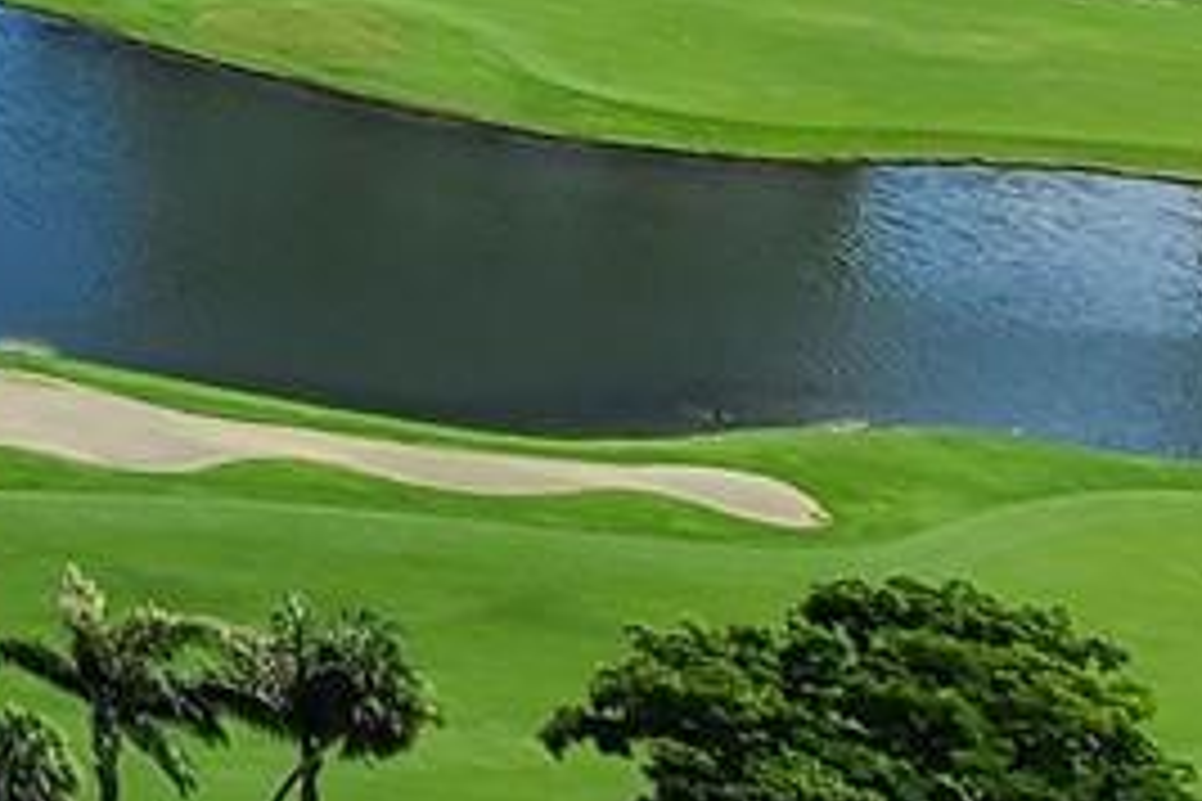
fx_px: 2704
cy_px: -1066
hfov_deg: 15.9
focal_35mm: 81
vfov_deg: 13.1
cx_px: -1508
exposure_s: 1/2163
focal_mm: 2.2
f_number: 2.2
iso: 50
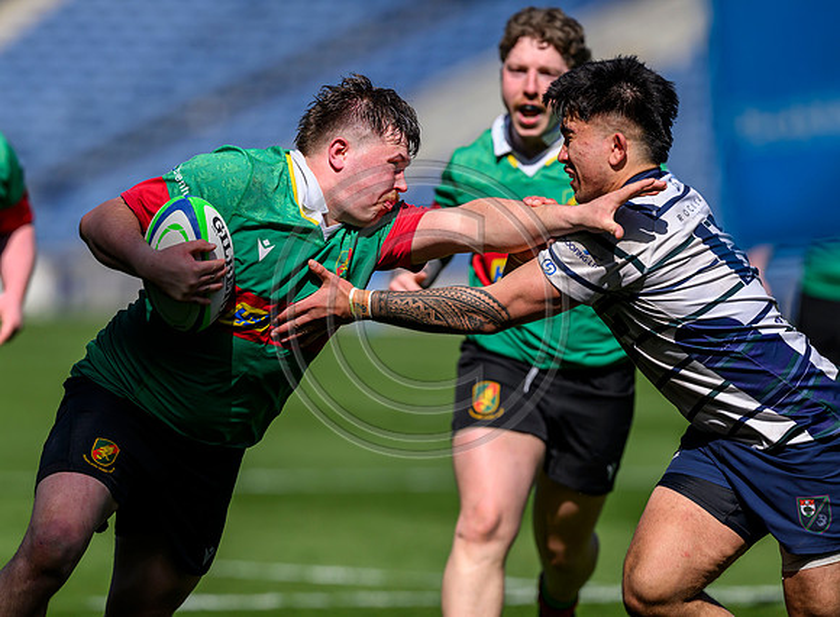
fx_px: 11421
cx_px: 326
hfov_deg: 4.2
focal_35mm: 474
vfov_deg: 3.1
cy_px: 342
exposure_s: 1/6400
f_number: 4
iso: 500
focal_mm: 400
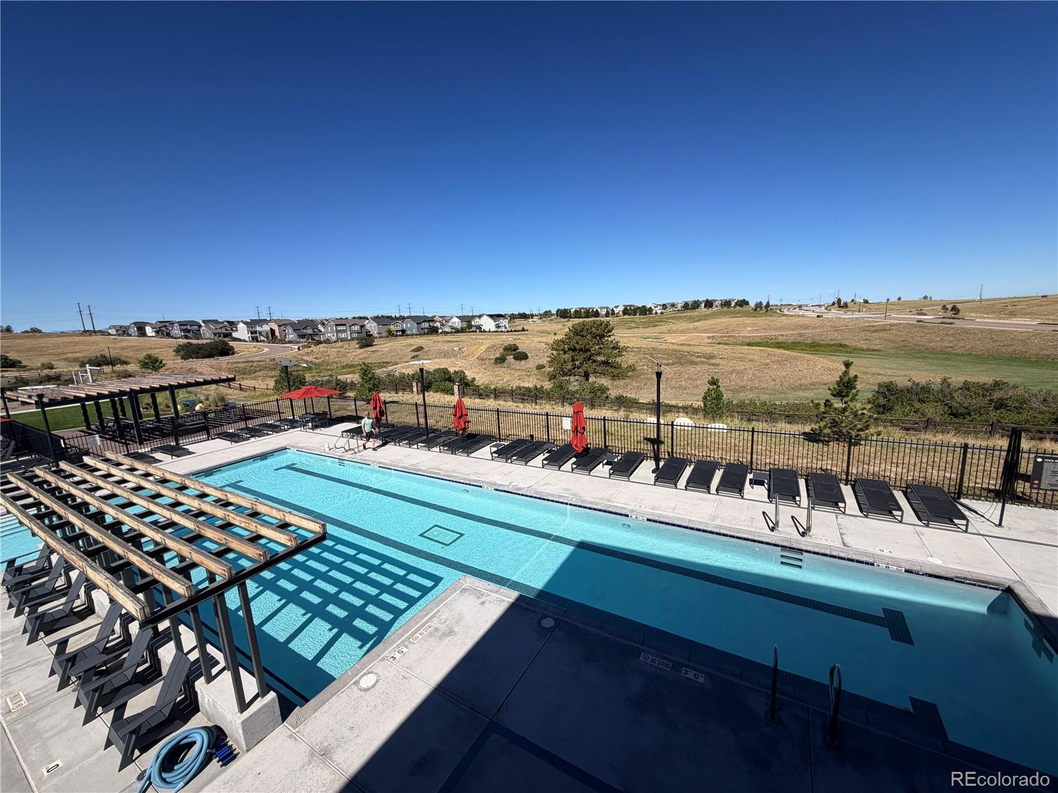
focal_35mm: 14
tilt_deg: -9.2
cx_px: 529
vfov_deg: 85.7
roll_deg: +3.8
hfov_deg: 102.1
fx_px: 428
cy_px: 396
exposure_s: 1/1259
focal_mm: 2.22
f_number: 2.2
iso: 20
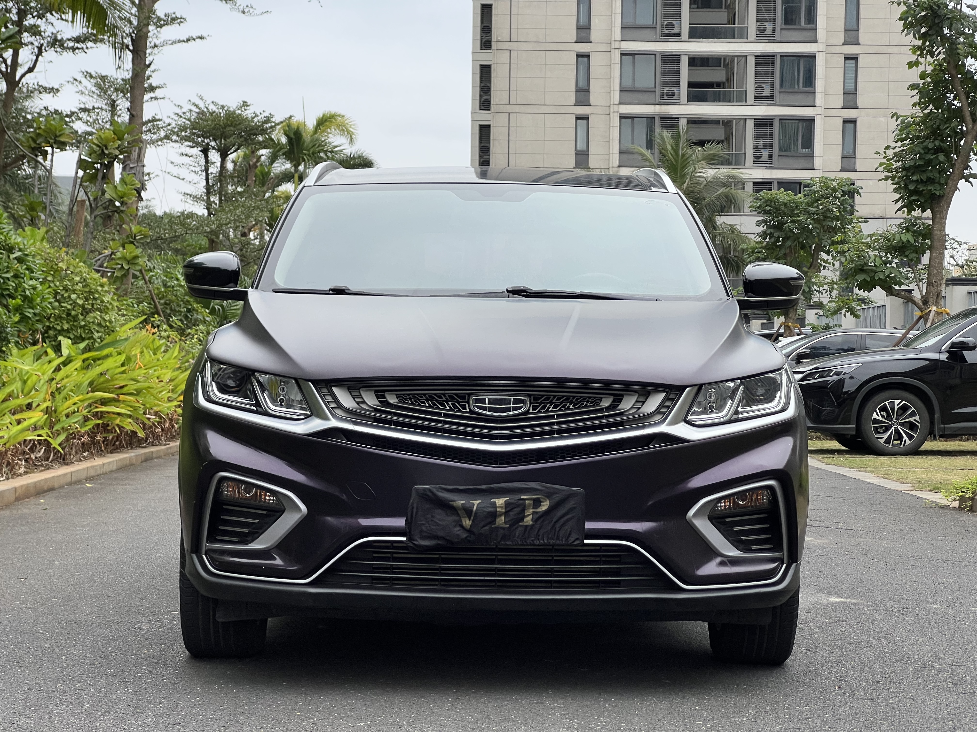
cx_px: 488
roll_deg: -1.2
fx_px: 2173
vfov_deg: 19.1
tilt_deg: +0.2
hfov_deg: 25.3
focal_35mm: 77
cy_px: 366
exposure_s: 1/99
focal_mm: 9
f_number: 2.8
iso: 80
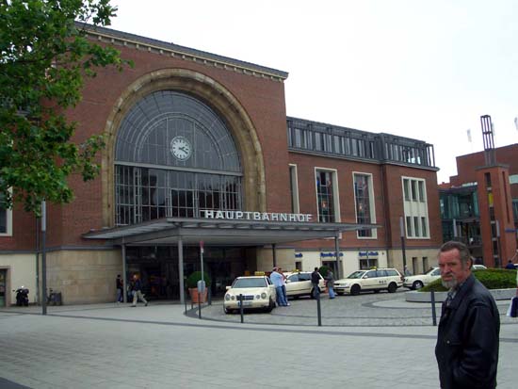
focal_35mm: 41
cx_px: 259
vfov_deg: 35.2
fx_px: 614
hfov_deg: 45.8
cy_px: 194
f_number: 4.6
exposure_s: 1/200
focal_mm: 6.8
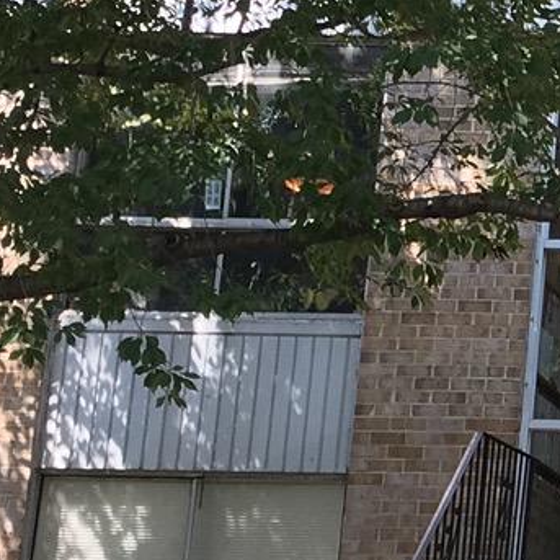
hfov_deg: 10.2
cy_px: 232
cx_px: 1249
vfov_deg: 11.4
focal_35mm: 153
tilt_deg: +15.4
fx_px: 2800
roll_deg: -0.8
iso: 25
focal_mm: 4.15
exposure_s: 1/202
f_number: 2.2
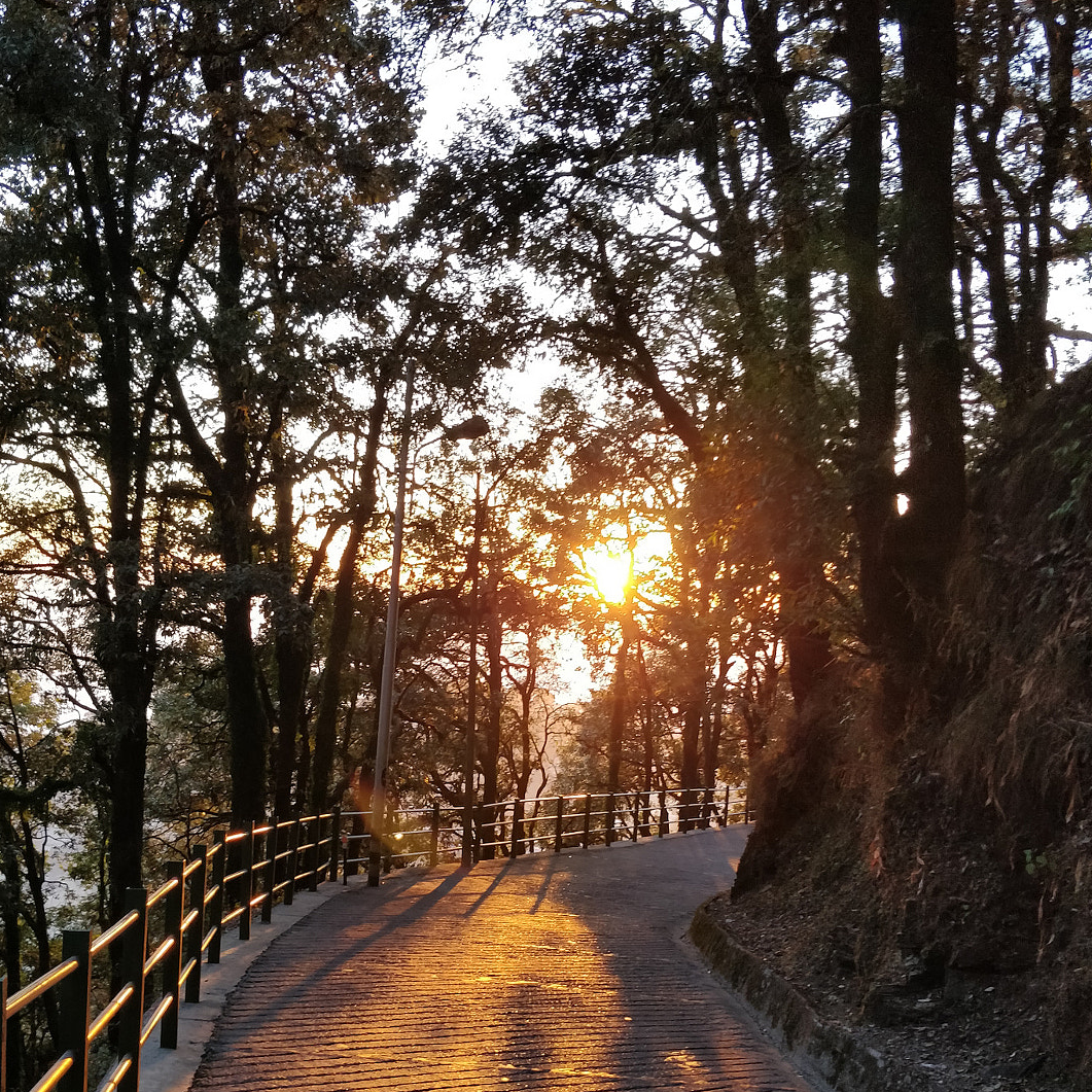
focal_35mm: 32
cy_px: 710
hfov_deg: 51.0
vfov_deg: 50.4
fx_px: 1142
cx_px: 499
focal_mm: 4.1
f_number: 1.7
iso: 400
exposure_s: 1/100
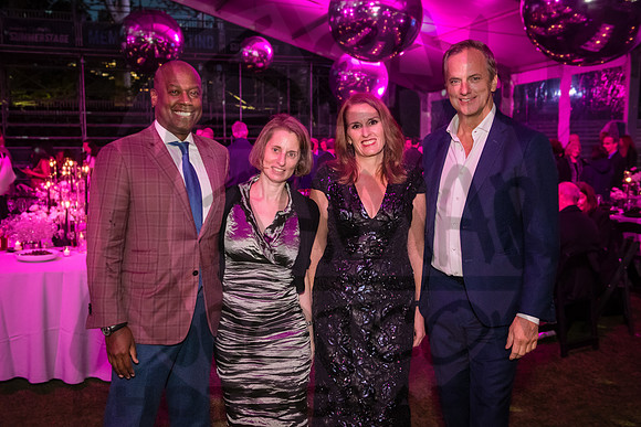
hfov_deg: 46.9
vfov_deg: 32.2
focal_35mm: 42
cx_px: 319
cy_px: 220
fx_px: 740
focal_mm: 38
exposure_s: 1/125
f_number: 3.5
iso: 8000
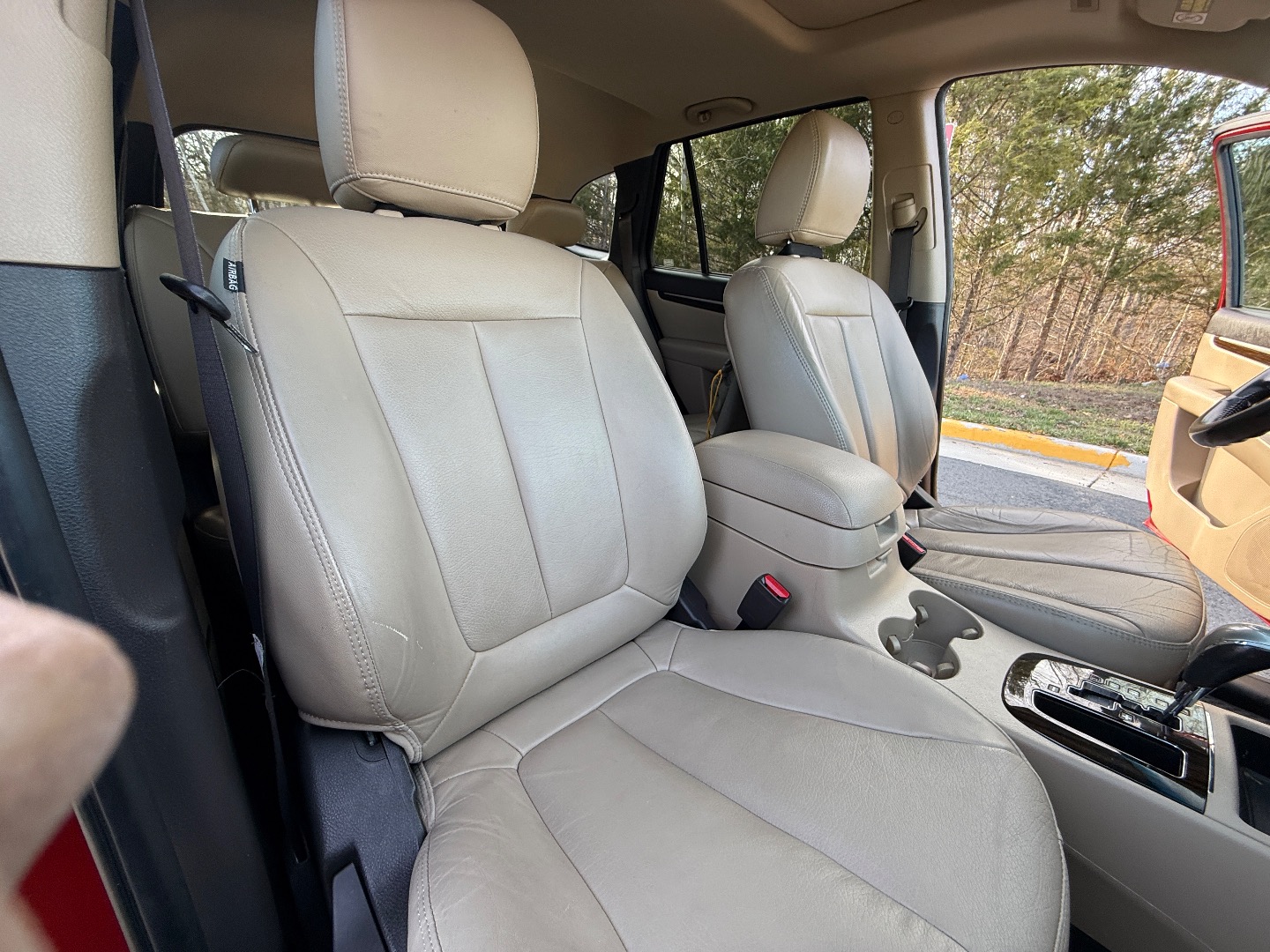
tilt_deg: -22.4
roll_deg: -3.0
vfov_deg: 85.7
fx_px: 514
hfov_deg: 102.1
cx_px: 635
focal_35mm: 14
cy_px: 476
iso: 80
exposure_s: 1/99
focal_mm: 2.22
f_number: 2.2
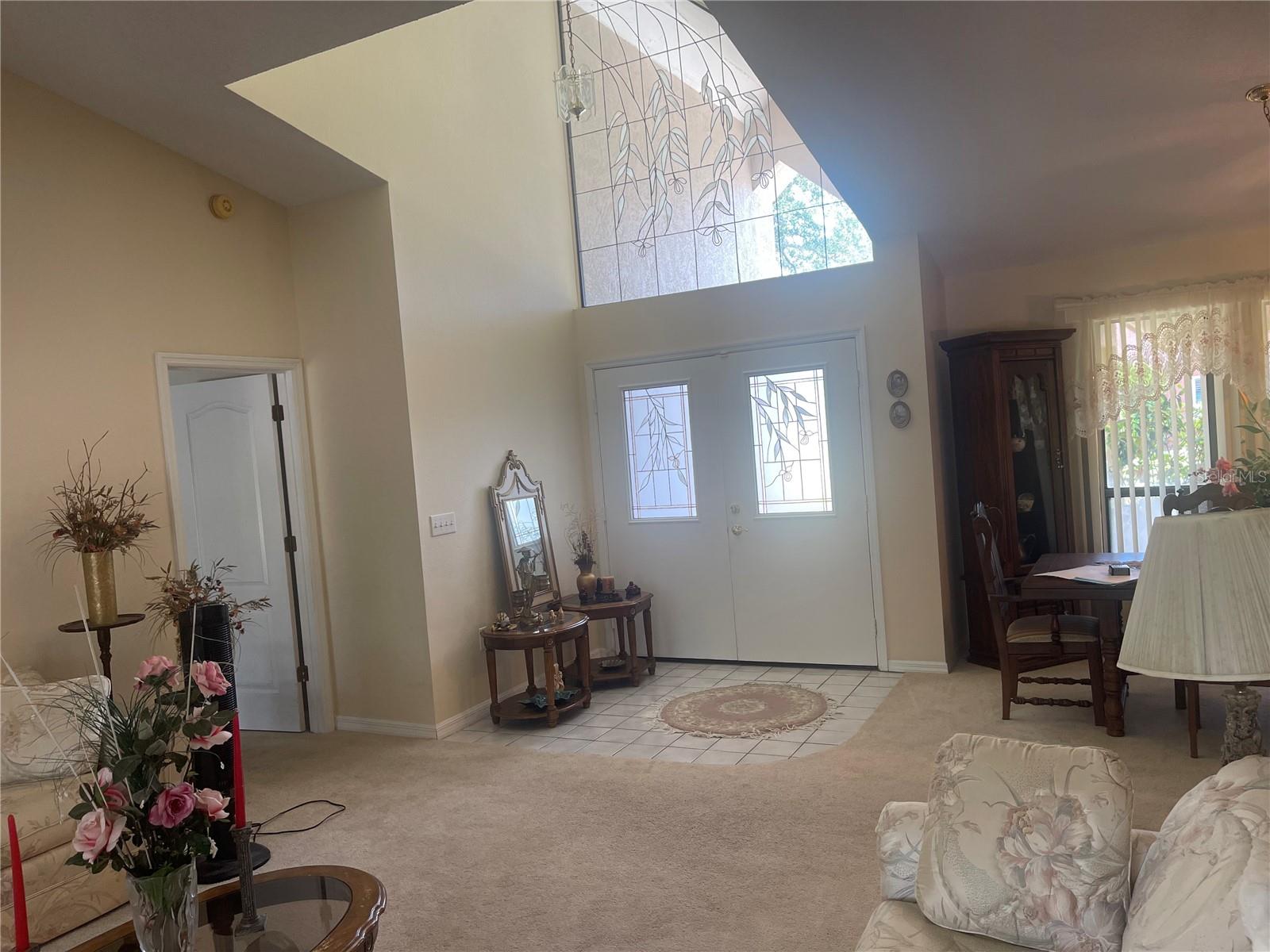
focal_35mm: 25
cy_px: 476
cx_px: 635
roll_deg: +3.9
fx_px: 917
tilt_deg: -3.2
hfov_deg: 69.4
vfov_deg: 54.9
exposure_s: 1/120
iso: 100
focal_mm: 5.1
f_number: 1.6
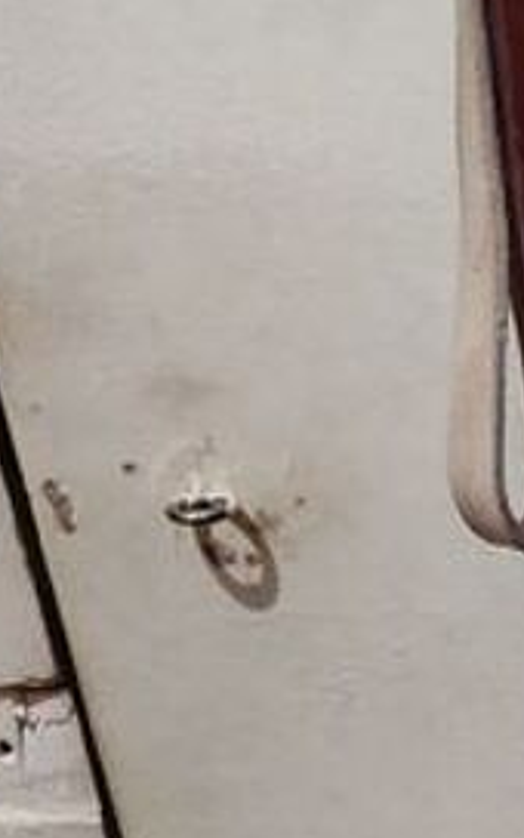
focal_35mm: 130
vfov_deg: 14.7
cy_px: 1336
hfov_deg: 8.8
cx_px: 1396
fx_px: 2970
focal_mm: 4.69
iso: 400
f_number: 1.8
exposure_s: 1/25
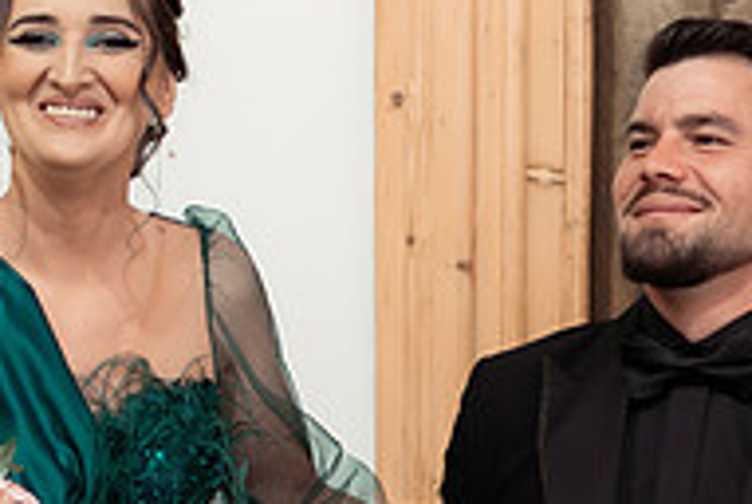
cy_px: 562
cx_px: 622
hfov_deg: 14.3
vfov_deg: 9.6
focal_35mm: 142
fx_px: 2971
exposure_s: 1/320
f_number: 2
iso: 1600
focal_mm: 35
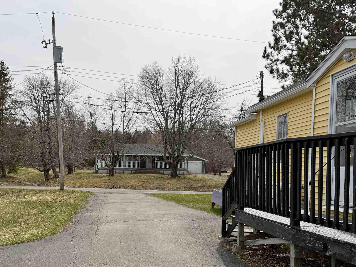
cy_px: 199
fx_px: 370
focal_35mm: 36
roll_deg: -0.2
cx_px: 144
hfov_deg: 51.0
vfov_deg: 38.7
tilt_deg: -4.4
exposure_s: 1/6711
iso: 100
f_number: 1.78
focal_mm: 6.76
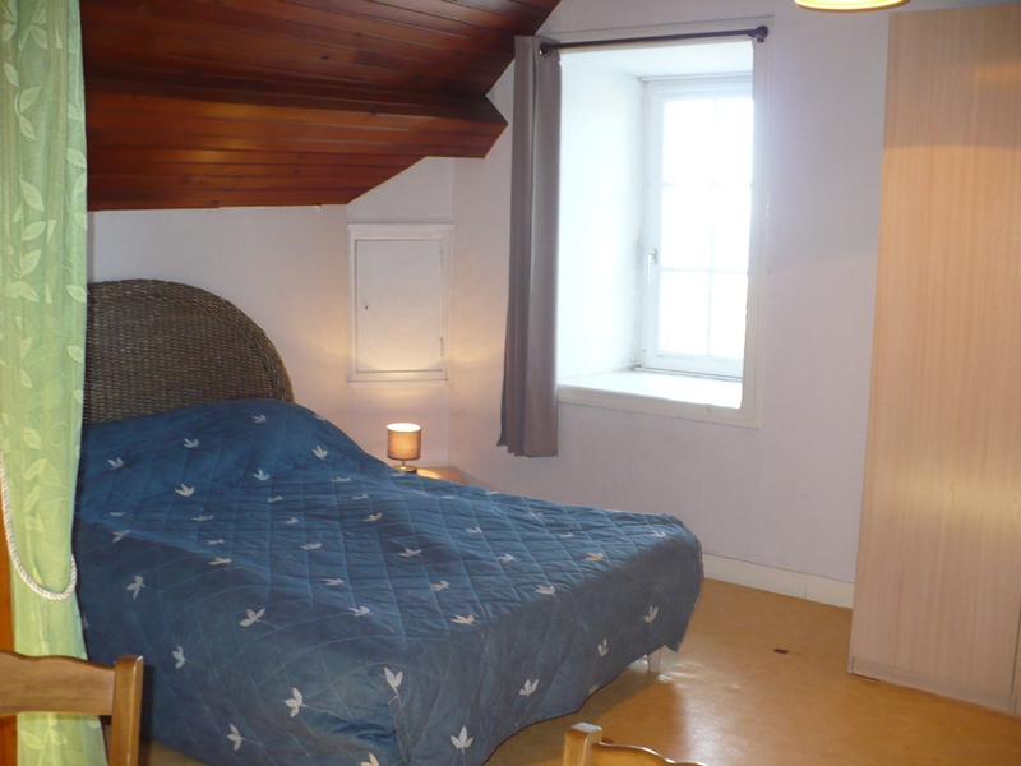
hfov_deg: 50.1
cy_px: 383
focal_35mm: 37
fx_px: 1091
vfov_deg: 38.7
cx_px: 510
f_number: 2.8
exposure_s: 1/30
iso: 200
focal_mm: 6.1
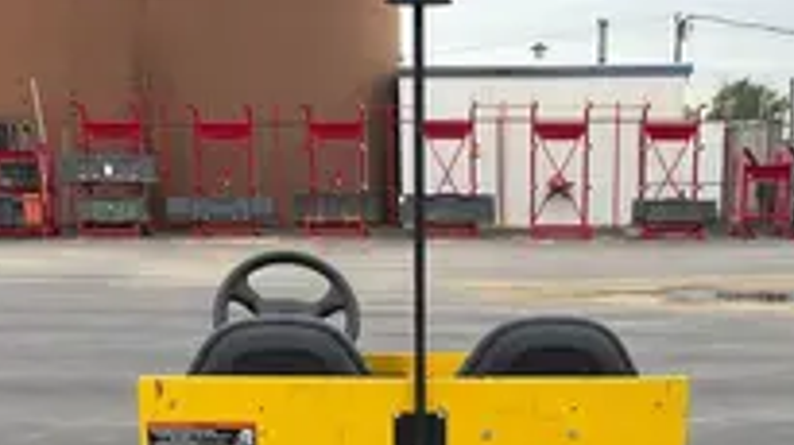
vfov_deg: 14.2
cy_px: 780
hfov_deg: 27.7
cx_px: 523
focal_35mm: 76
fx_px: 1599
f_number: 1.6
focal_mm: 4.2
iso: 32
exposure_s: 1/312
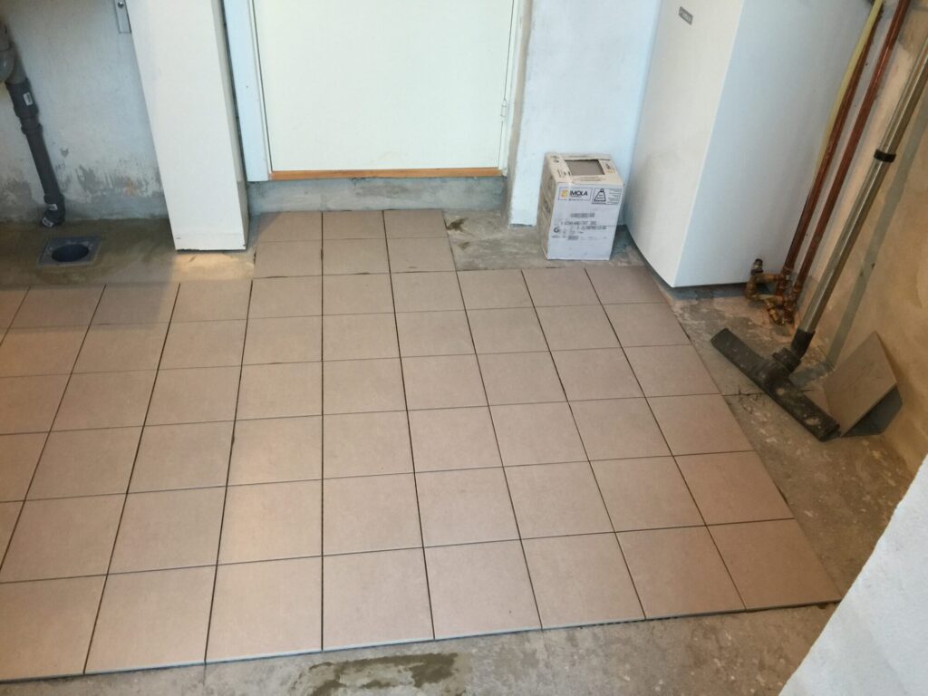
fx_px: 777
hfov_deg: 61.7
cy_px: 348
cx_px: 464
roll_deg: -3.1
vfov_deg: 48.2
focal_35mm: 29
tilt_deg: -37.8
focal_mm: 4.15
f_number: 2.2
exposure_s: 1/17
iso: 50
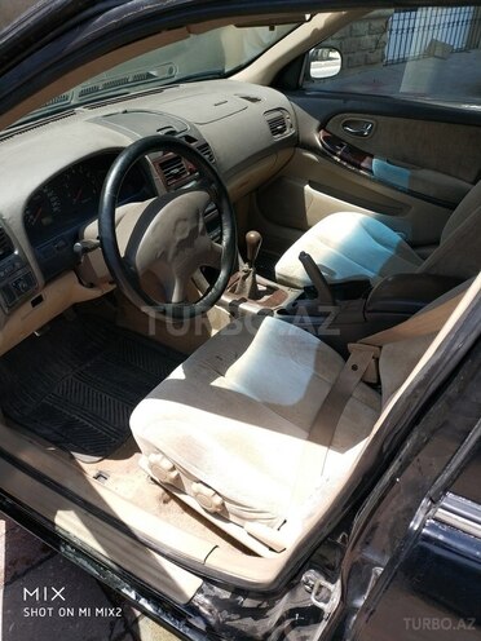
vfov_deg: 56.8
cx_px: 240
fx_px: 593
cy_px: 320
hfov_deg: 44.2
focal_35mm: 32
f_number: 2
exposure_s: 1/417
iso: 100
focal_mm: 4.5
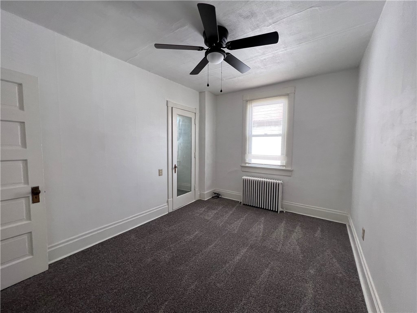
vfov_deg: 89.9
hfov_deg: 106.2
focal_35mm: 13
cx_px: 208
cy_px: 156
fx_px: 157
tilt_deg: -4.6
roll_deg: -0.3
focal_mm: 1.57
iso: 64
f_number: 1.8
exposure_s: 1/99
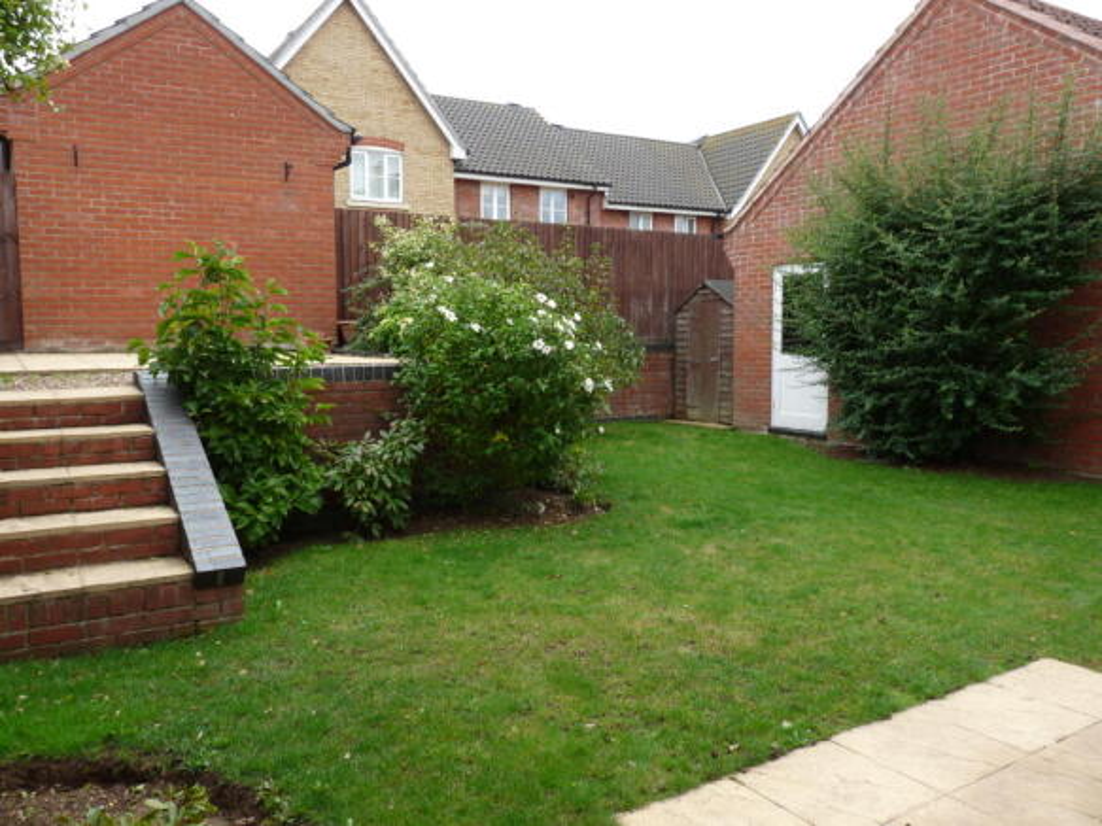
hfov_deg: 65.3
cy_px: 413
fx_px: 859
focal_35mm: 27
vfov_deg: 51.3
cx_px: 551
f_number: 4
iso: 100
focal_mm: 4.8
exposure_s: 1/125
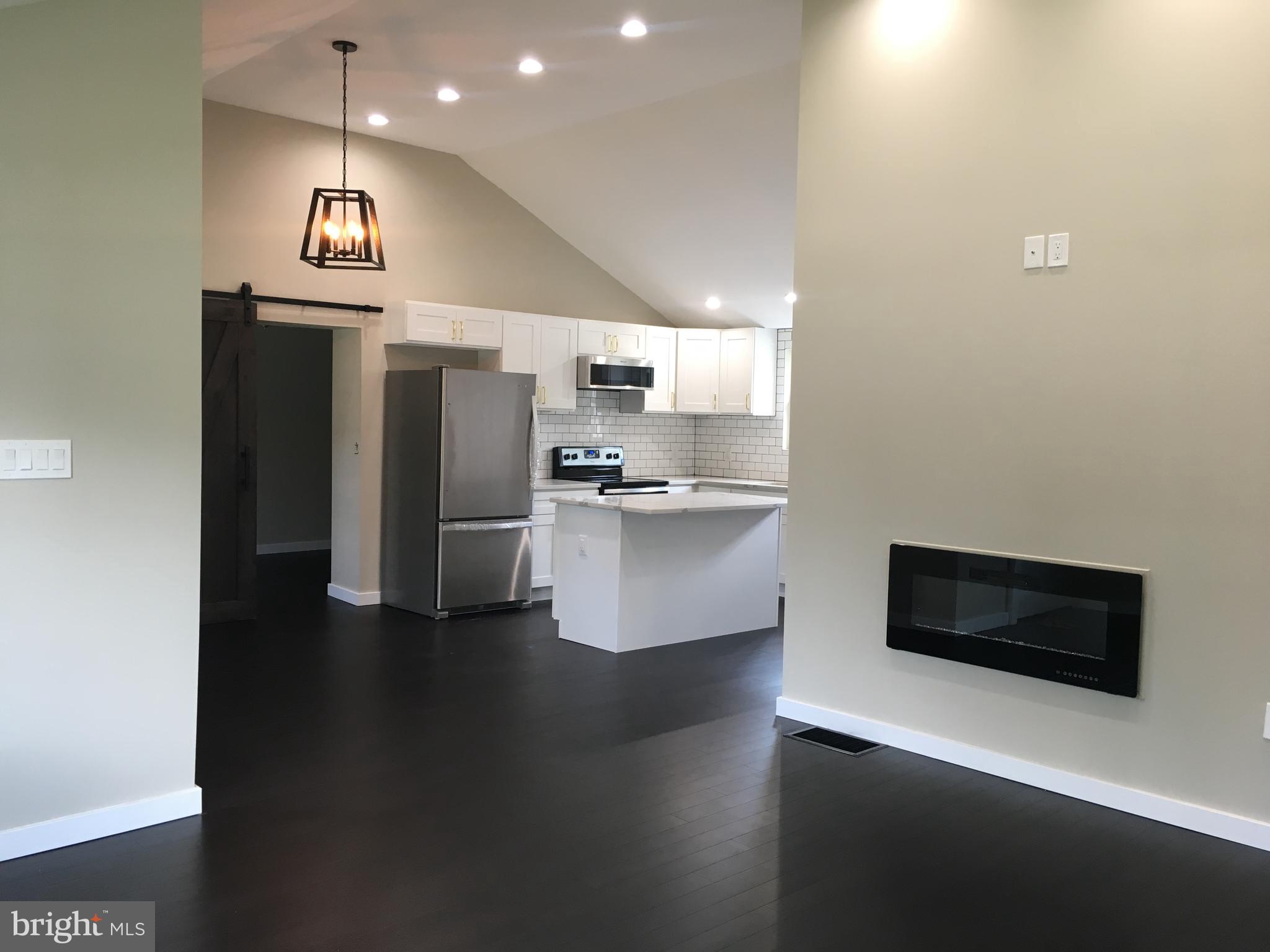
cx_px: 635
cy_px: 476
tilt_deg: -2.8
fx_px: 1064
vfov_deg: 48.2
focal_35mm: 29
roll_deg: -0.7
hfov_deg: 61.7
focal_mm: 4.15
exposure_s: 1/30
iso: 64
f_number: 2.2
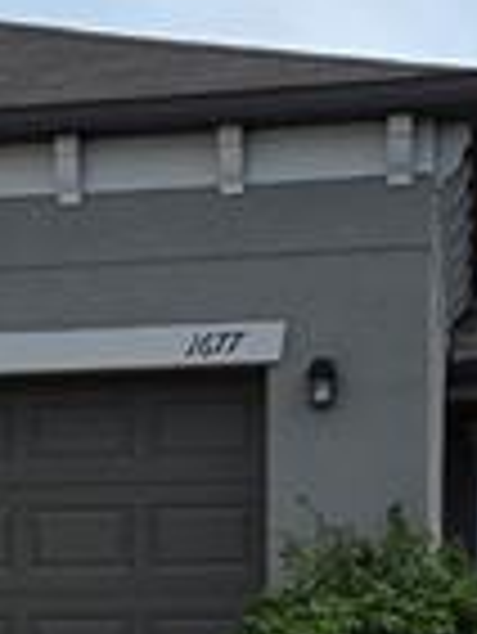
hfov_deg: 11.6
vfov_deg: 15.2
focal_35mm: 125
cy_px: 764
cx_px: -117
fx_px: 2293
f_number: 1.8
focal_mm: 5.4
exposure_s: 1/2921
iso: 32
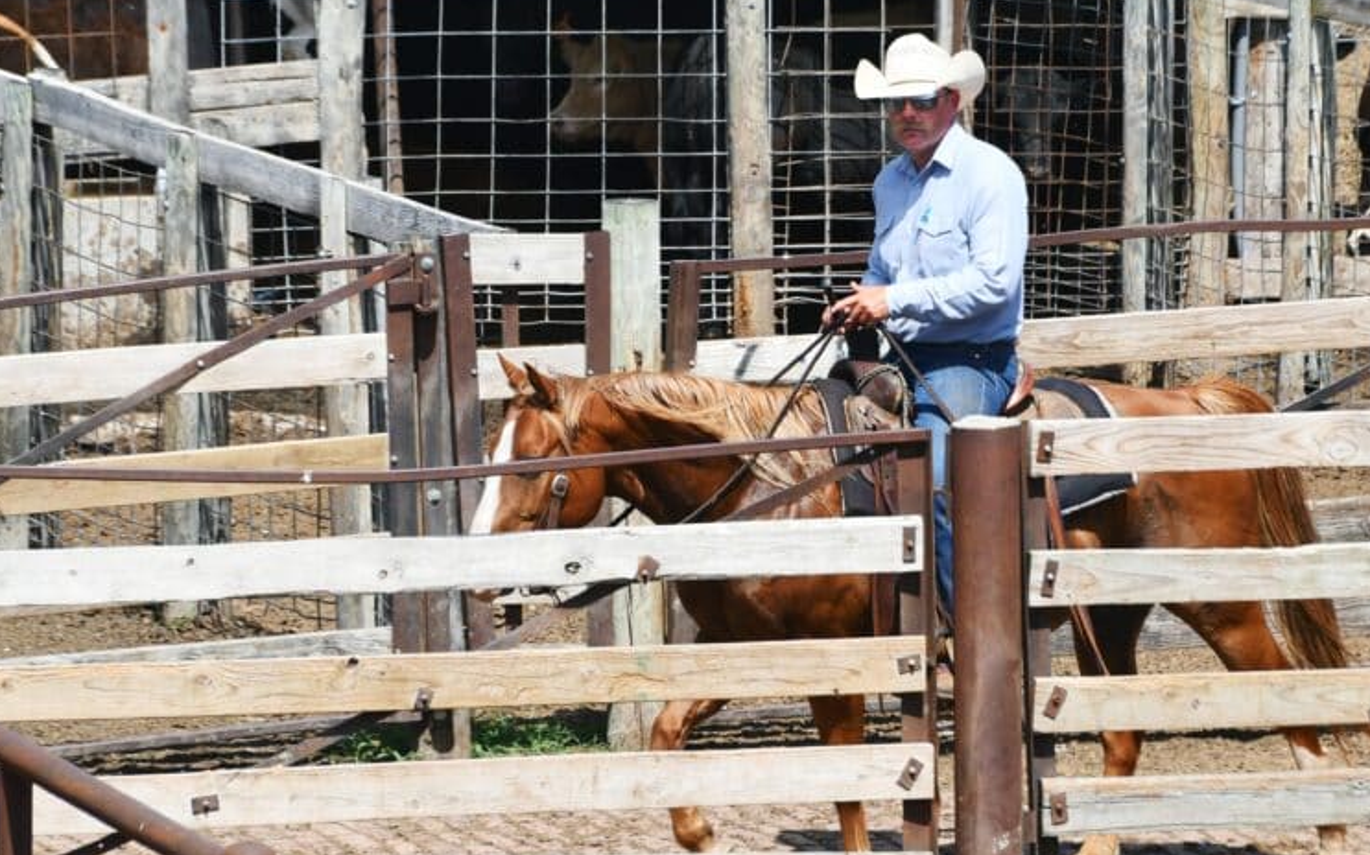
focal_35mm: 253
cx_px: 697
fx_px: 9444
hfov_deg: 8.3
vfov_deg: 5.2
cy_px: 422
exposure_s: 1/500
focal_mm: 160
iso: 160
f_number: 8
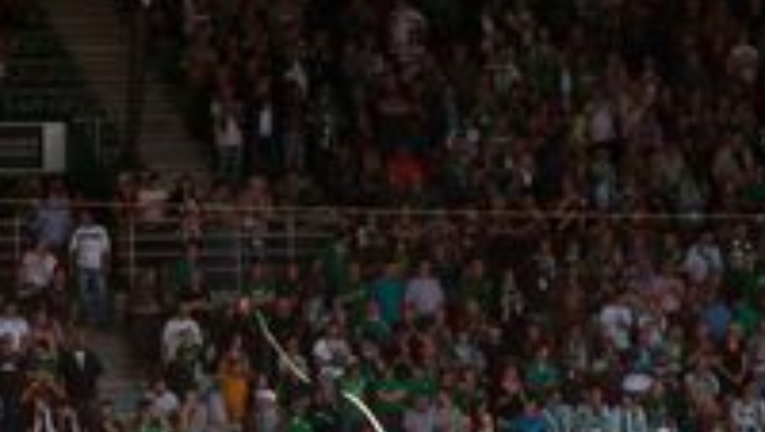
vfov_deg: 2.2
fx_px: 11087
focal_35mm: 546
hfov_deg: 3.9
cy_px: 770
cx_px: -19
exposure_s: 1/500
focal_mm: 31.2
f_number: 3.7
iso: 160
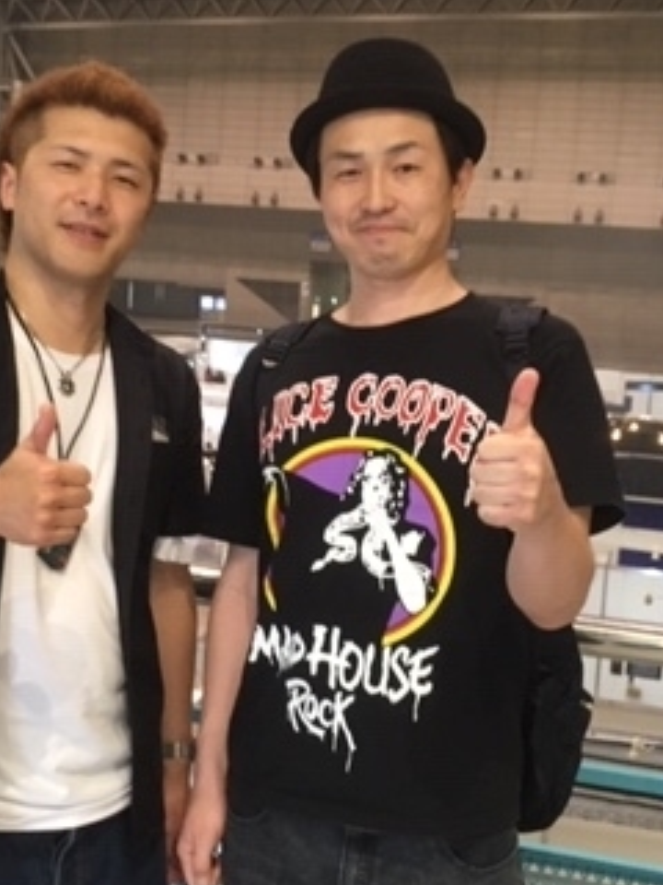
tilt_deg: -6.8
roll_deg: -3.5
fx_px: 1481
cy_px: 393
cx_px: 254
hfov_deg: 25.2
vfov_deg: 33.2
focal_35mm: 58
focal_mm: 4.15
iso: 160
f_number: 2.2
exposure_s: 1/30
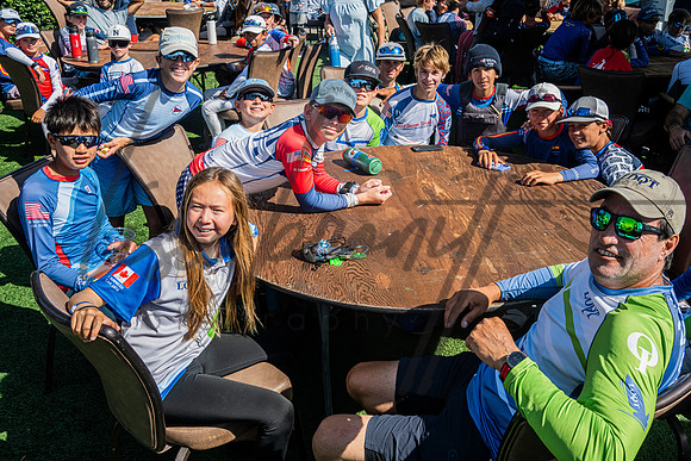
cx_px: 380
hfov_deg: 52.6
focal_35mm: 36
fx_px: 697
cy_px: 207
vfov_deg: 36.6
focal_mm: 33
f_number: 13
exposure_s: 1/640
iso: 800
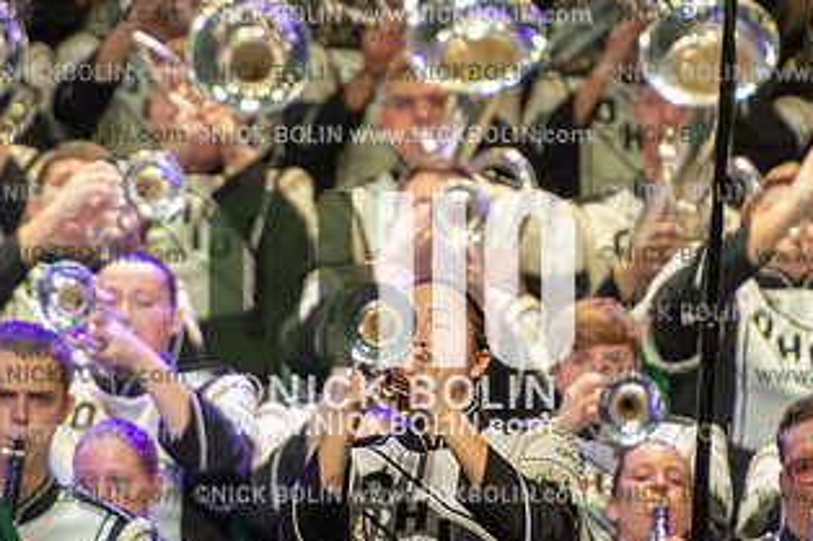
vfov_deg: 1.9
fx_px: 16702
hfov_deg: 2.8
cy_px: 313
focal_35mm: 740
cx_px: 391
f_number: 5.6
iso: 8000
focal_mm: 400
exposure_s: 1/320
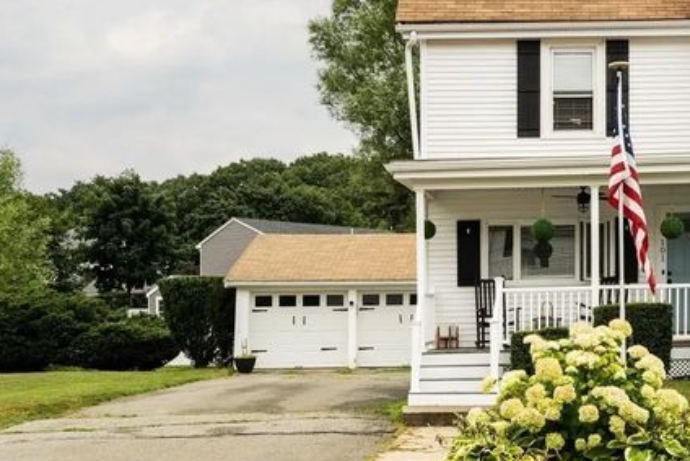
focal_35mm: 58
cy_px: 182
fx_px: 1112
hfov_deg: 30.5
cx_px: 773
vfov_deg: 23.4
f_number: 14
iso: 64
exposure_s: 1/60
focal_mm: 24
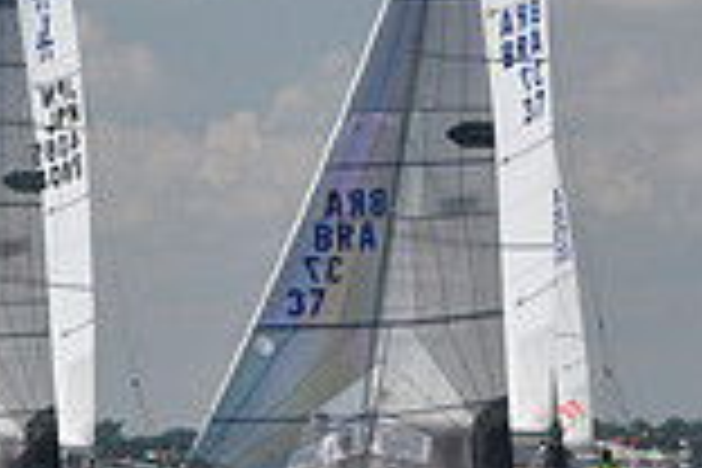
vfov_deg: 2.1
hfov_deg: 3.1
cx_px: -342
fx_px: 13064
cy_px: 83
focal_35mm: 670
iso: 250
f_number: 5.6
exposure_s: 1/1000
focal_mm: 180
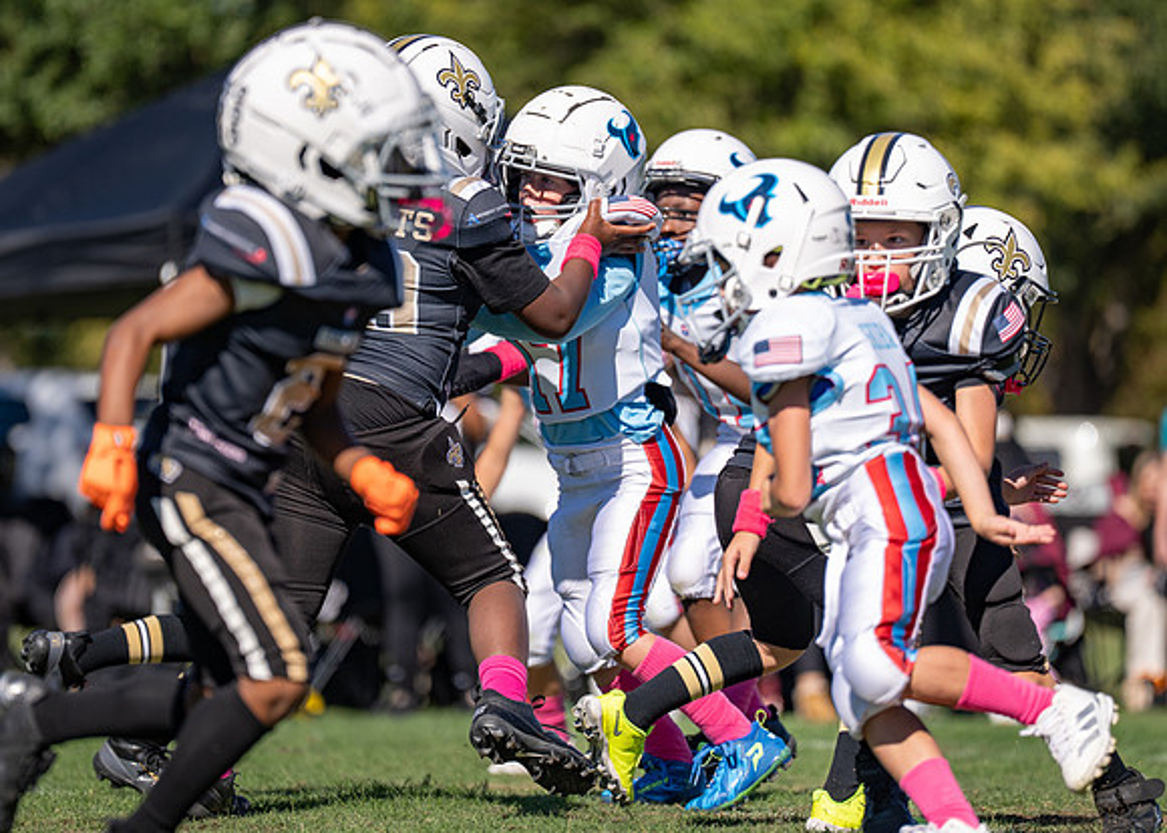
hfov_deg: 6.3
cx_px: 519
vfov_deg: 4.5
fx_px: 10599
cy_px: 392
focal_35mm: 320
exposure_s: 1/2500
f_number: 2.8
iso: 100
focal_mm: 200
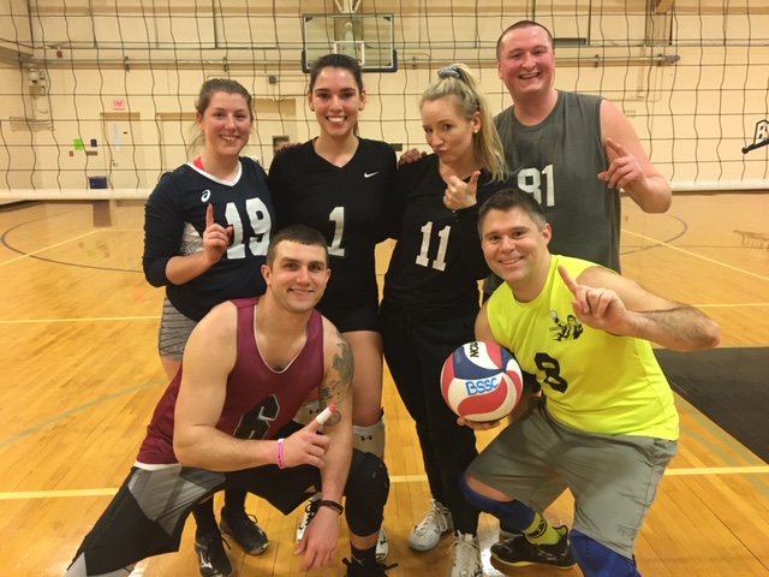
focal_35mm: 29
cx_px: 384
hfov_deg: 61.7
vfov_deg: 48.2
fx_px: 644
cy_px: 288
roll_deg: +1.2
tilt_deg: -13.1
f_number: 2.2
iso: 200
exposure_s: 1/24
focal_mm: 4.15
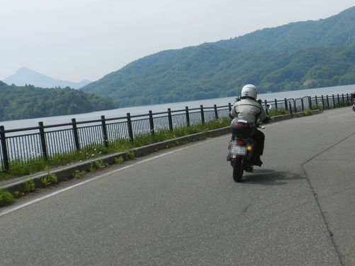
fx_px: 656
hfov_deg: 30.2
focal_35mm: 64
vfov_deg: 22.9
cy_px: 136
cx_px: 219
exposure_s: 1/800
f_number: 5
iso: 160
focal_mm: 8.1
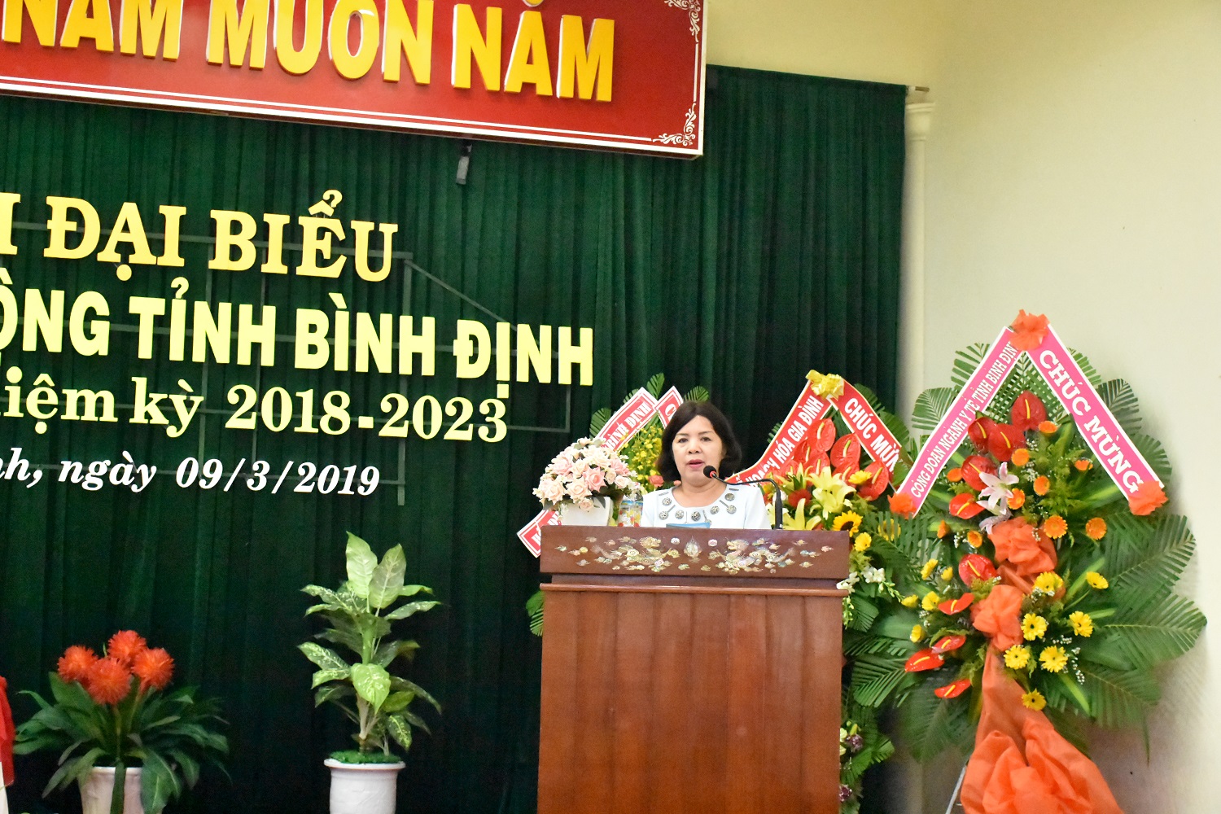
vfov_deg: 25.8
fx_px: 1780
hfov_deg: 37.9
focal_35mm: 52
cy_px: 407
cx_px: 610
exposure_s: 1/800
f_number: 4.2
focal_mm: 35
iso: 25600
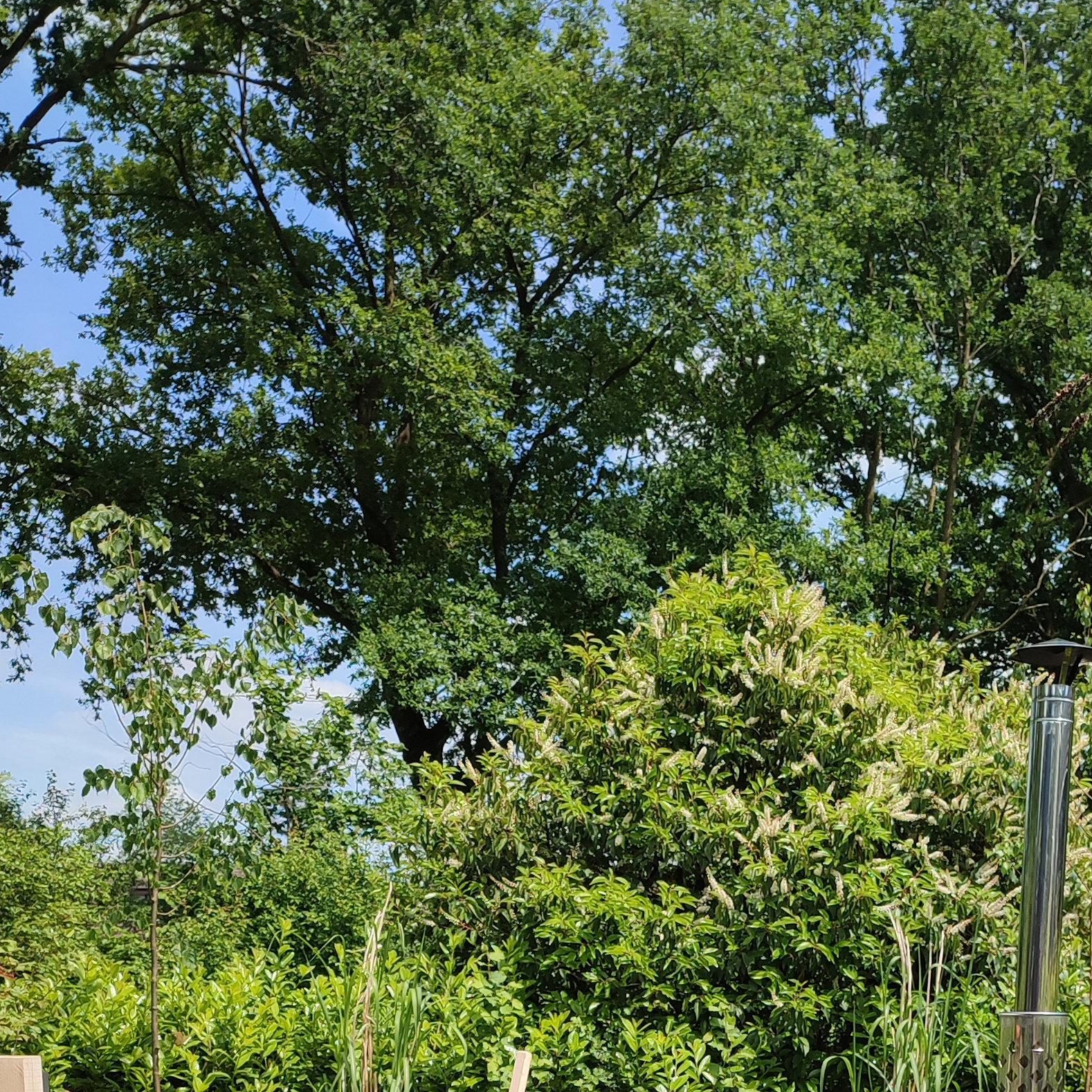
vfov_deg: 27.0
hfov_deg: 30.1
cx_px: 817
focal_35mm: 56
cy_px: 1313
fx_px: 1999
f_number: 1.9
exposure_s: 1/622
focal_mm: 6.04
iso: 50
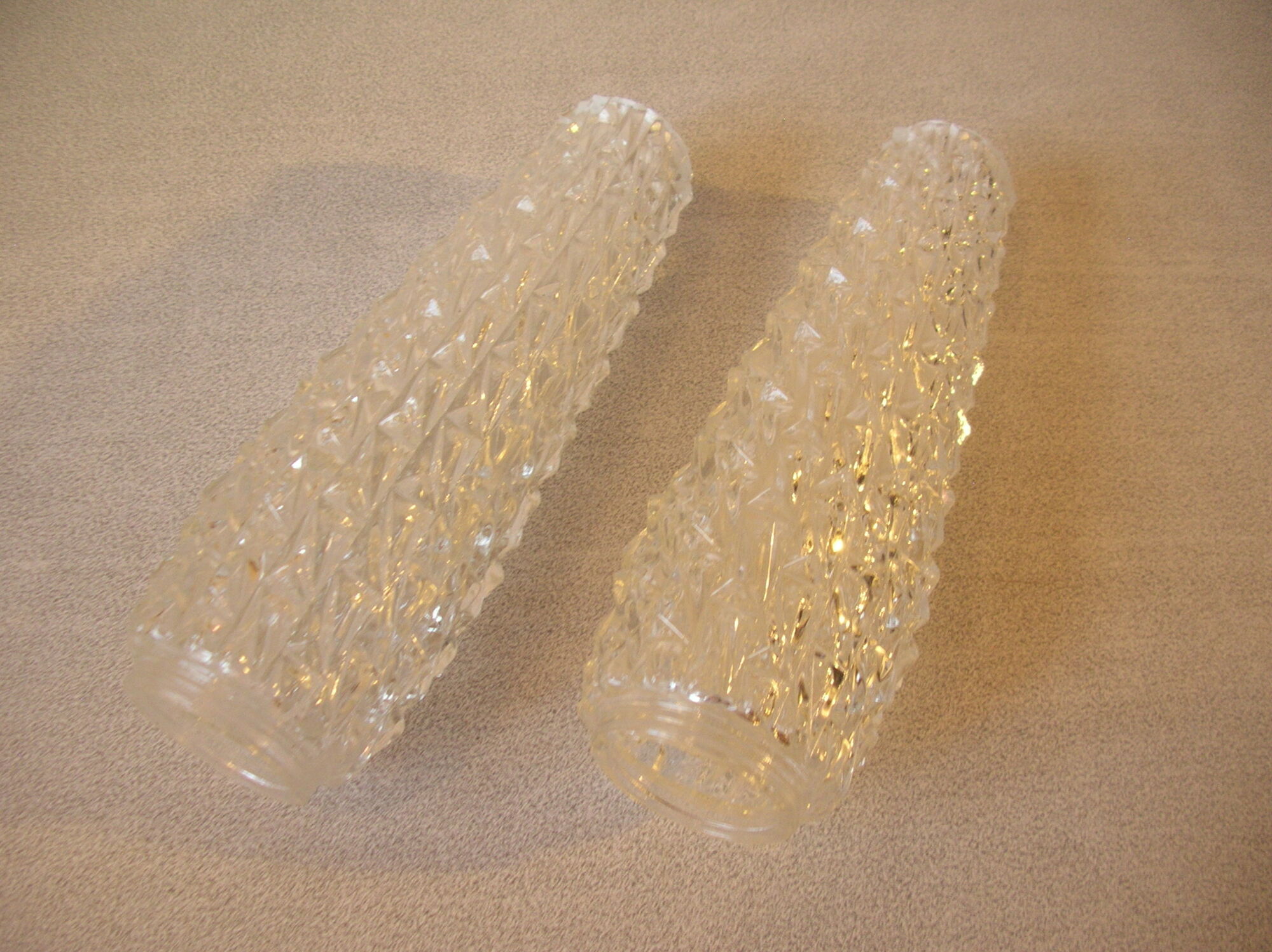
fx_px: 1285
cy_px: 476
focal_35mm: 35
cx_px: 636
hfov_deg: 52.7
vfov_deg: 40.7
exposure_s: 1/5
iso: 99
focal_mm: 5.8
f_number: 2.8
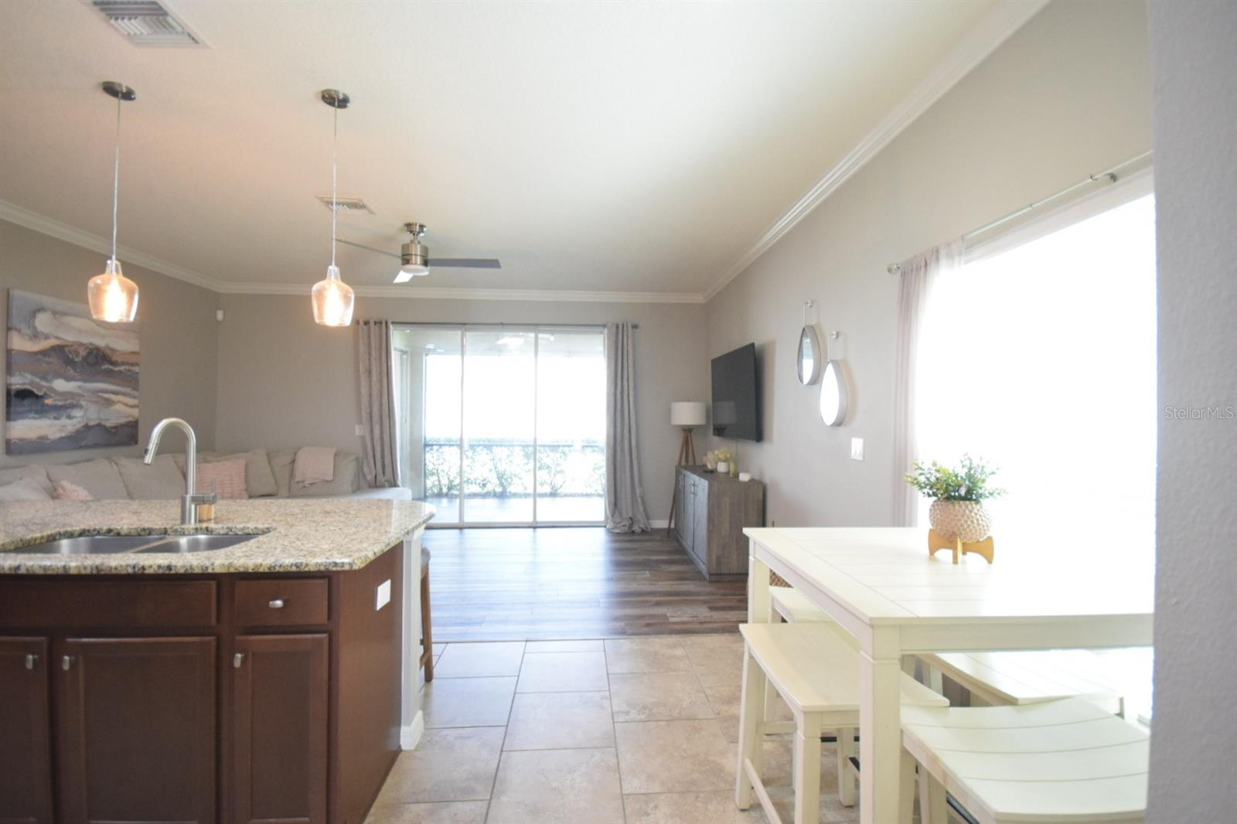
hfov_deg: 100.4
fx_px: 515
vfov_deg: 77.3
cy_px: 412
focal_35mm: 15
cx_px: 618
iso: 2500
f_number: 4
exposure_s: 1/60
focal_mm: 10
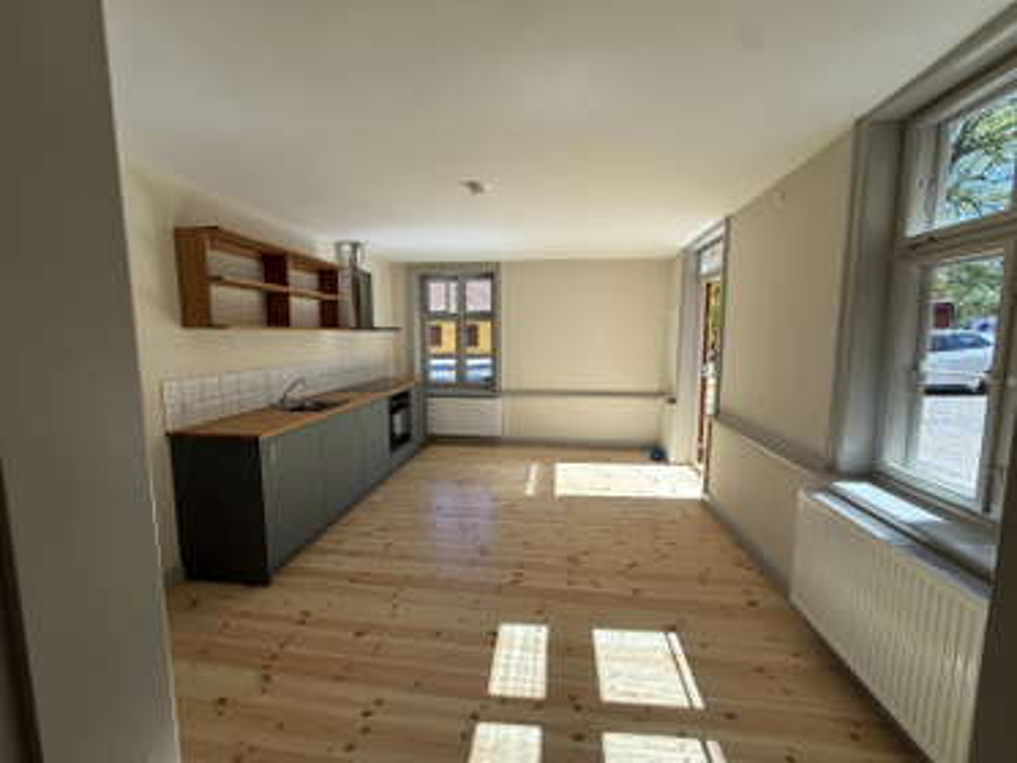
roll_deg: +0.1
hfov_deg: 102.0
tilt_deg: -5.7
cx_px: 508
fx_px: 411
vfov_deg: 85.7
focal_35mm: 14
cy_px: 382
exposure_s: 1/518
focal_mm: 2.22
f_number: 2.2
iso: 50
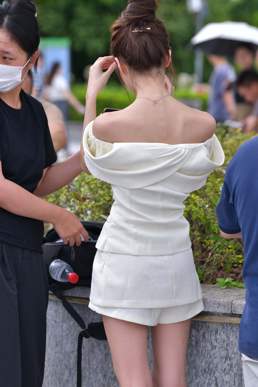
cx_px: 129
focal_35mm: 150
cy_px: 194
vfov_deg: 13.7
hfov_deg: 9.1
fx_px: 1612
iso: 280
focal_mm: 150
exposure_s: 1/640
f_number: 5
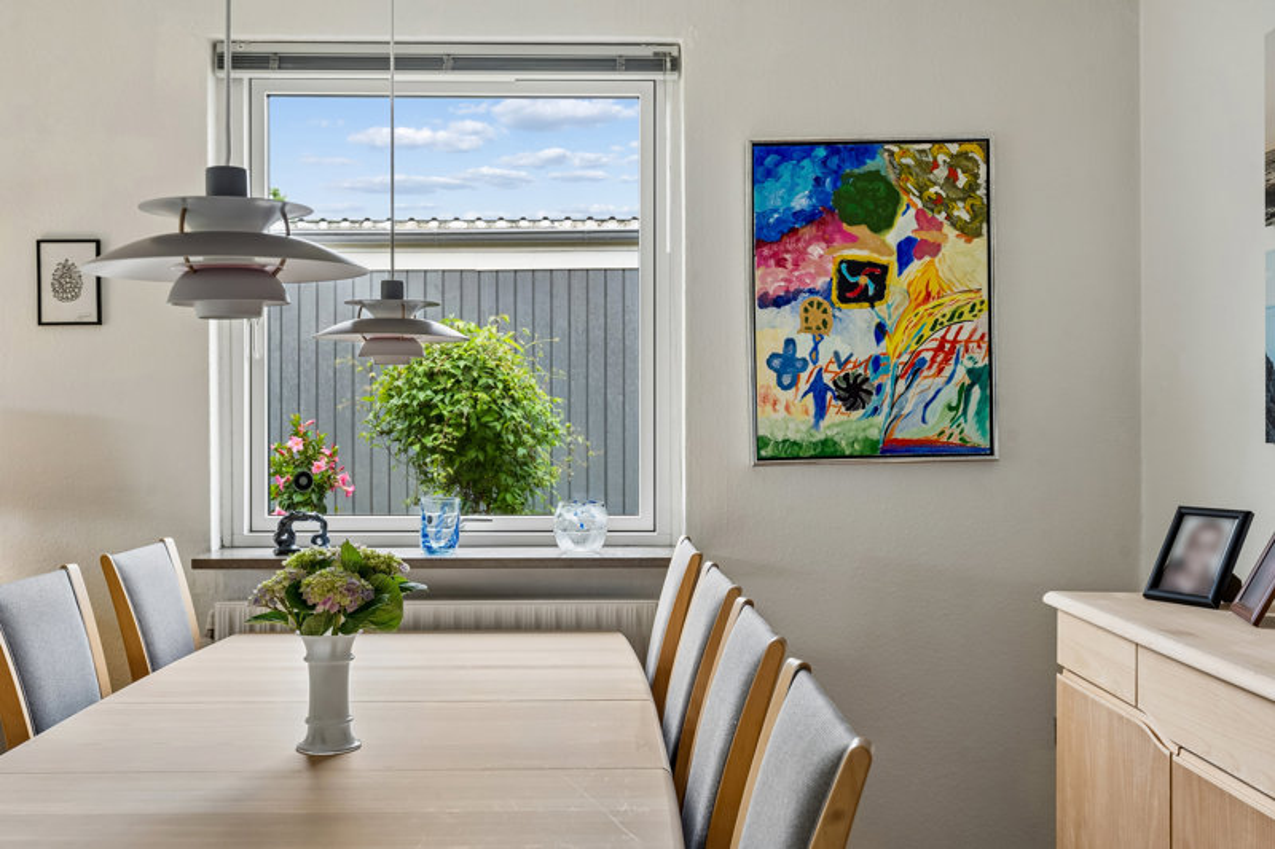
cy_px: 424
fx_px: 1222
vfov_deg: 38.3
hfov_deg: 55.1
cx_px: 638
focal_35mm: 34
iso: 200
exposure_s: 1/8
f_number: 8
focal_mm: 34.5
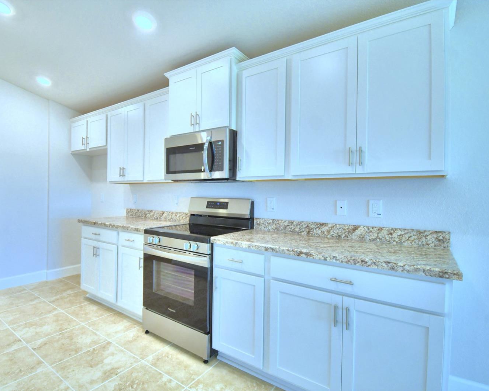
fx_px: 246
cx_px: 230
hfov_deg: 89.5
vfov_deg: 77.0
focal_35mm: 17
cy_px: 196
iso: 400
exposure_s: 1/80
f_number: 4.5
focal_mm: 10
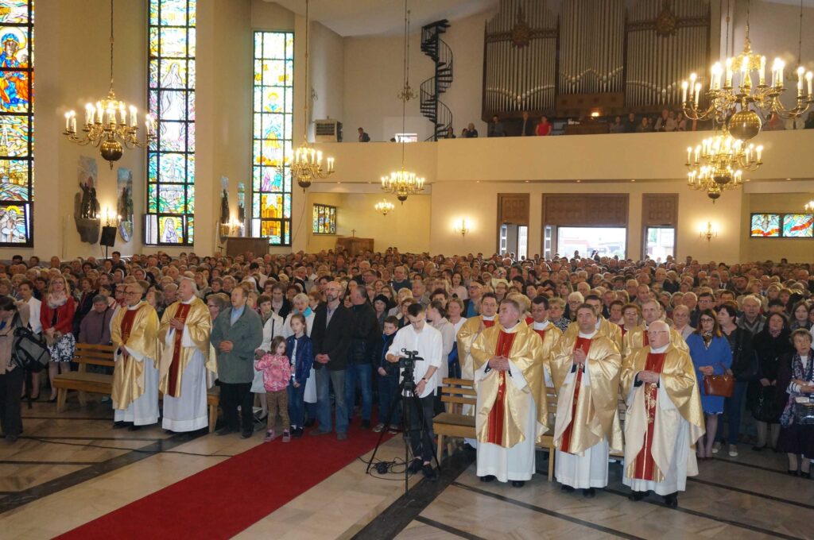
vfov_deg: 39.9
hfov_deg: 57.3
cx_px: 407
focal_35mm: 33
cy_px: 270
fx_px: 745
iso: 2000
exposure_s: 1/160
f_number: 4
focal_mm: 22
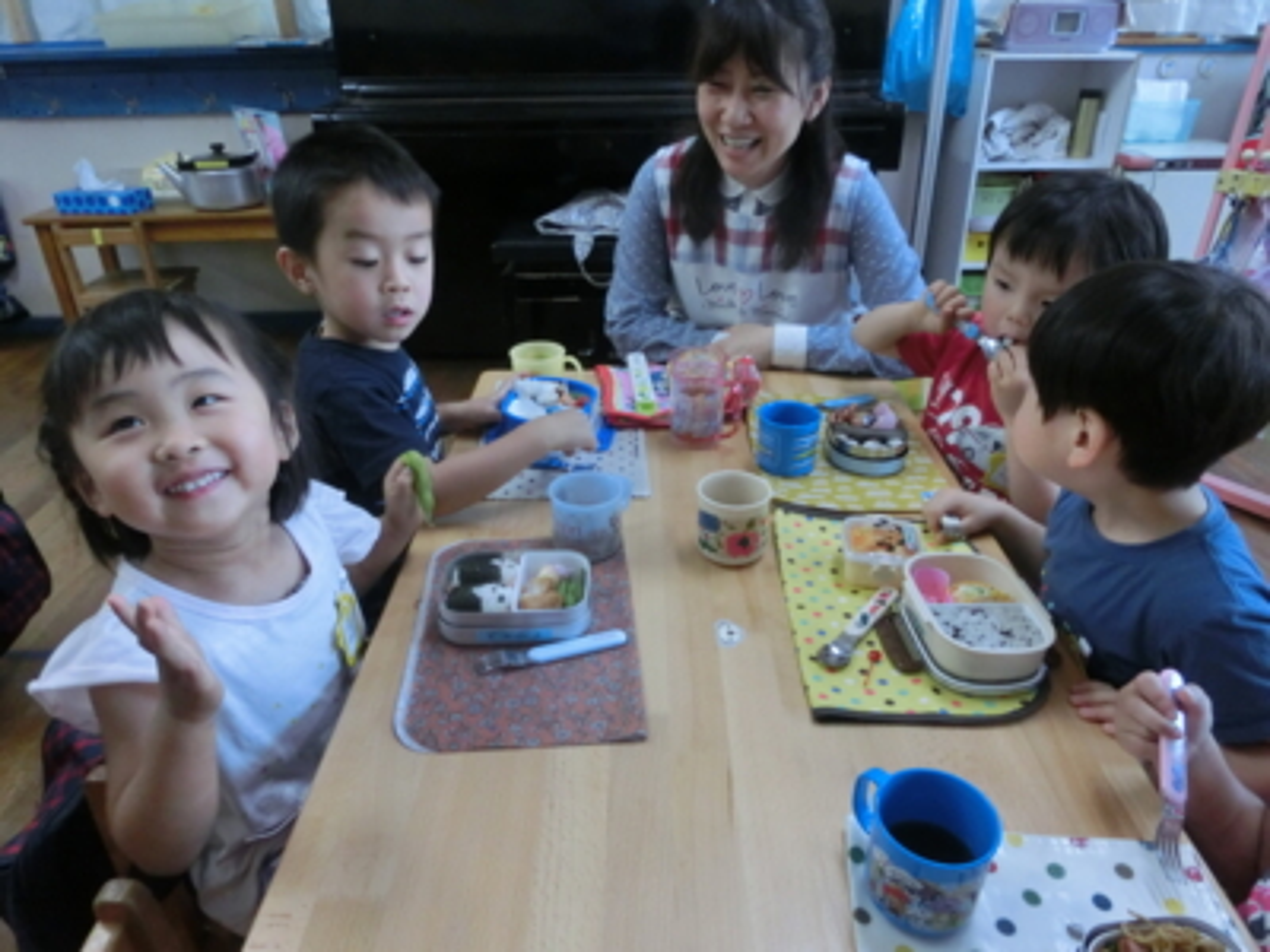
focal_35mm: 24
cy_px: 476
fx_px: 881
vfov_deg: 56.8
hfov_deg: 71.6
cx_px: 635
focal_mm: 4.24
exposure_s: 1/125
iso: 400
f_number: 3
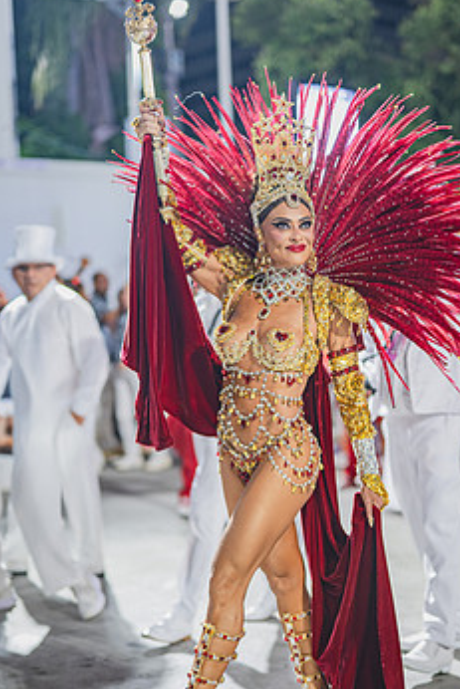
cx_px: 291
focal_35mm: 65
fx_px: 1244
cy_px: 388
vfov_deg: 30.9
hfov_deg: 20.9
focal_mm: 50
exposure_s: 1/400
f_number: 1.2
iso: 800
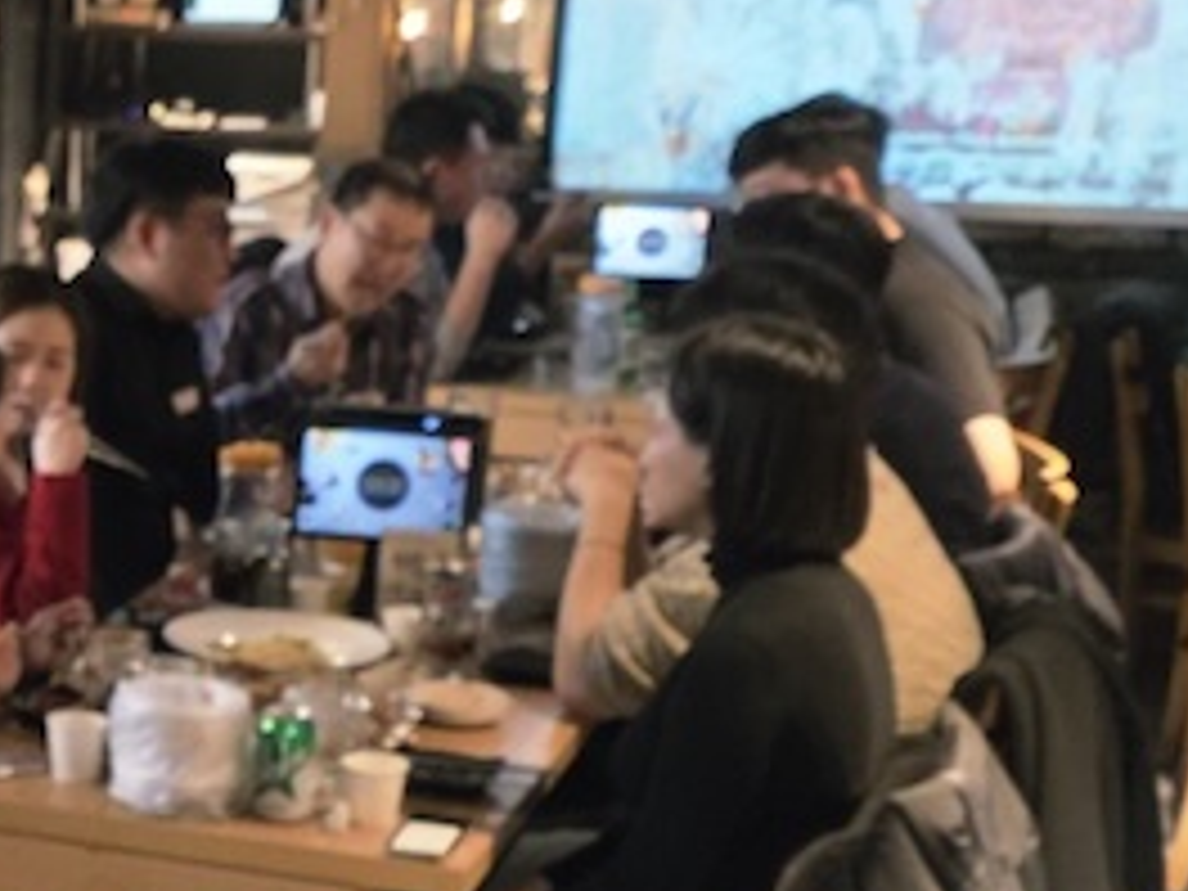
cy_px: 630
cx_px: -220
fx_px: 2986
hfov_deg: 21.0
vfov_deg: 16.9
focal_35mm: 87
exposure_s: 1/120
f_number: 1.7
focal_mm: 6.3
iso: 1250
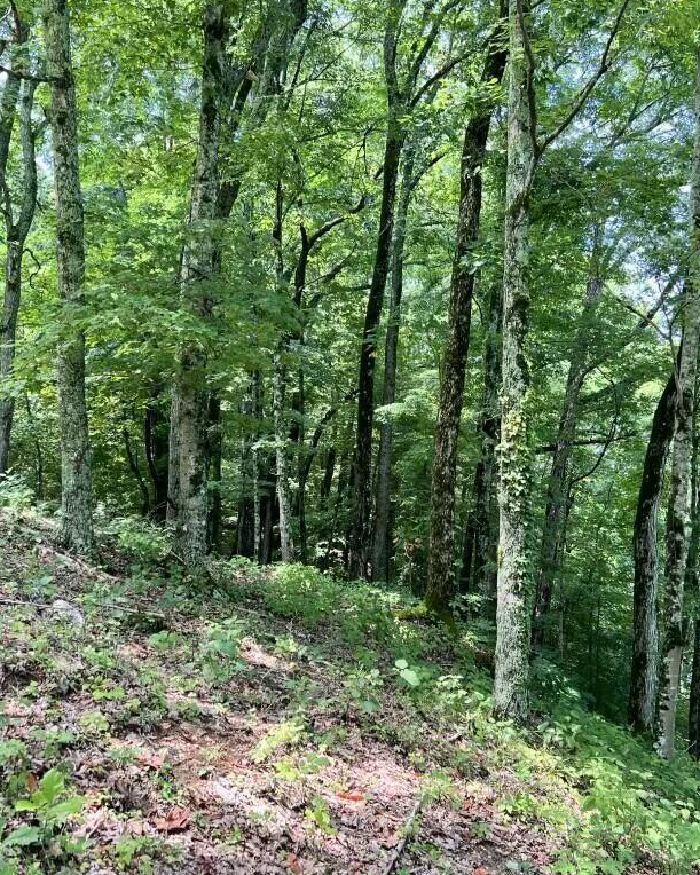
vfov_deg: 52.9
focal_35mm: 34
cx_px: 395
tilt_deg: +5.5
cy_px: 438
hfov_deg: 43.3
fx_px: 881
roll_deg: +1.6
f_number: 1.5
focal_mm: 5.7
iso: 50
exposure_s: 1/162
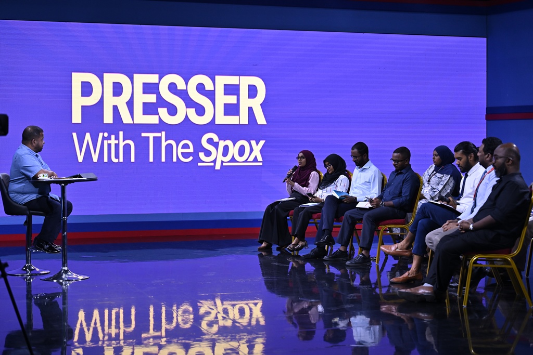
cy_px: 178
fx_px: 1036
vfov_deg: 19.5
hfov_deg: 28.8
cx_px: 266
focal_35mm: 70
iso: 1000
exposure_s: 1/200
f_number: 3.2
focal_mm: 70
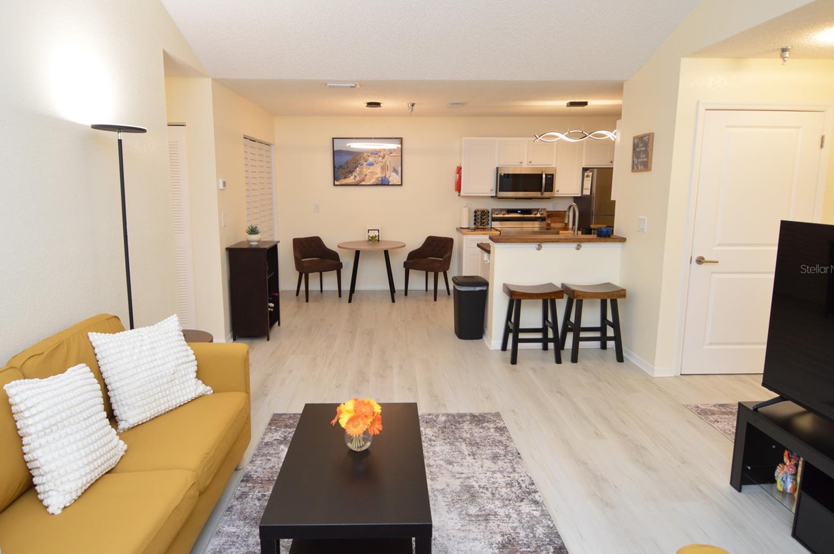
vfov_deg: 61.8
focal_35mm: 20
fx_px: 463
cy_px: 269
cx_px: 389
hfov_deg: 83.9
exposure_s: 1/60
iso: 400
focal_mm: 12
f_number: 4
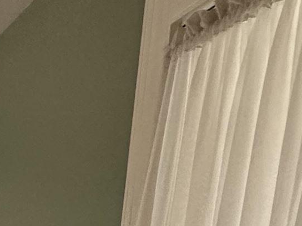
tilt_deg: -3.0
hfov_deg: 16.2
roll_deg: -3.6
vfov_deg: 16.6
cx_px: -363
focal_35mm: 79
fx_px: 689
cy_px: 362
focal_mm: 2.22
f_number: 2.2
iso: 250
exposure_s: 1/120
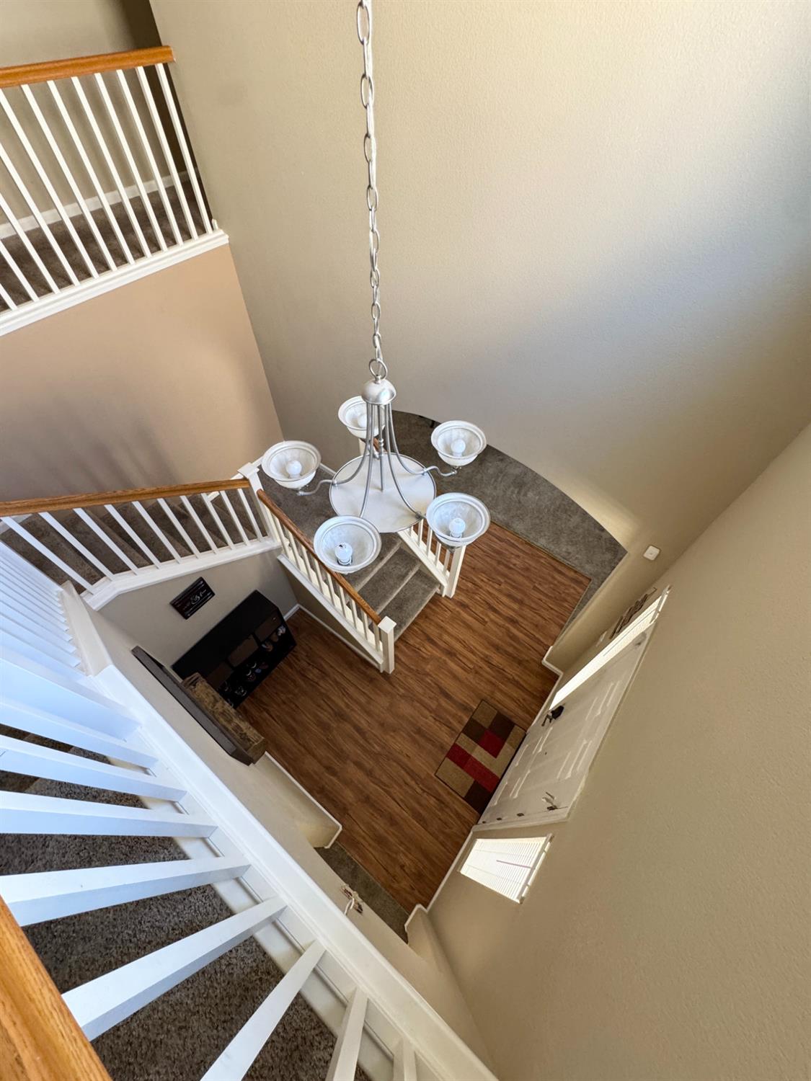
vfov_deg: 102.1
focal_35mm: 14
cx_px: 406
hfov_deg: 85.7
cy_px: 540
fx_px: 437
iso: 250
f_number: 2.2
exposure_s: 1/60
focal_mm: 2.22
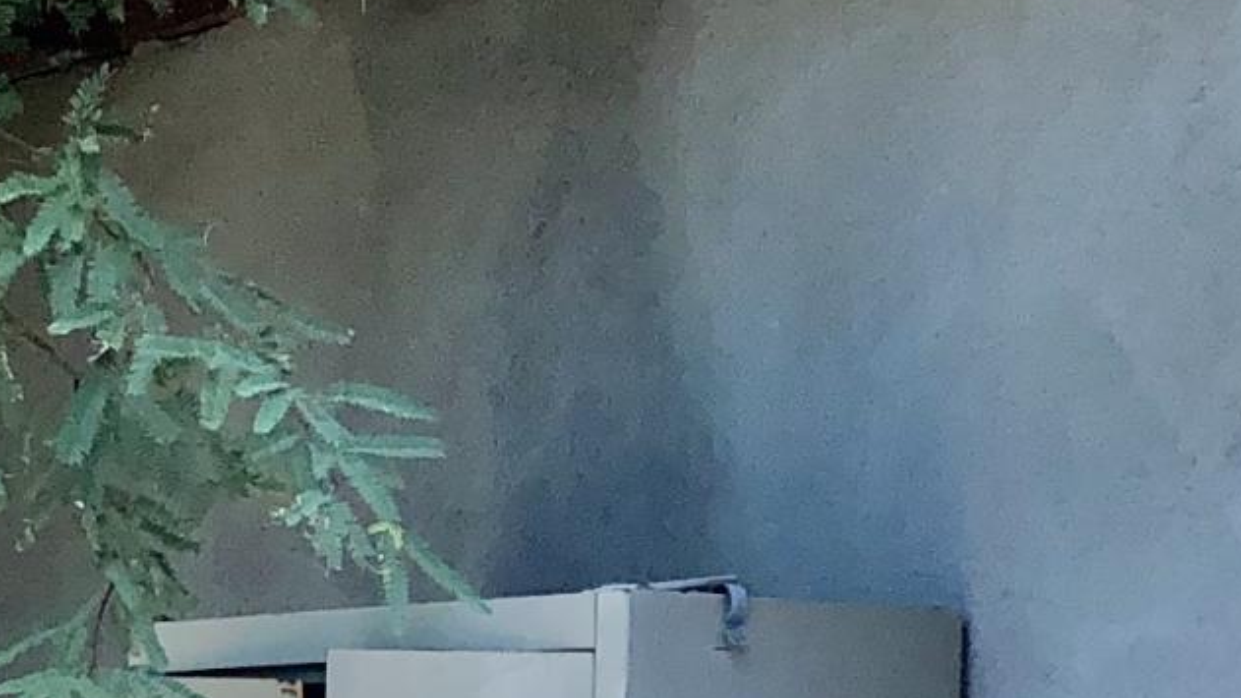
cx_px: 755
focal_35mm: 145
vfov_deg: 7.9
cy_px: 1520
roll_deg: +2.1
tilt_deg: -8.8
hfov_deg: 14.8
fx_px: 4772
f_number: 1.8
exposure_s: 1/1312
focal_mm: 4
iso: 32
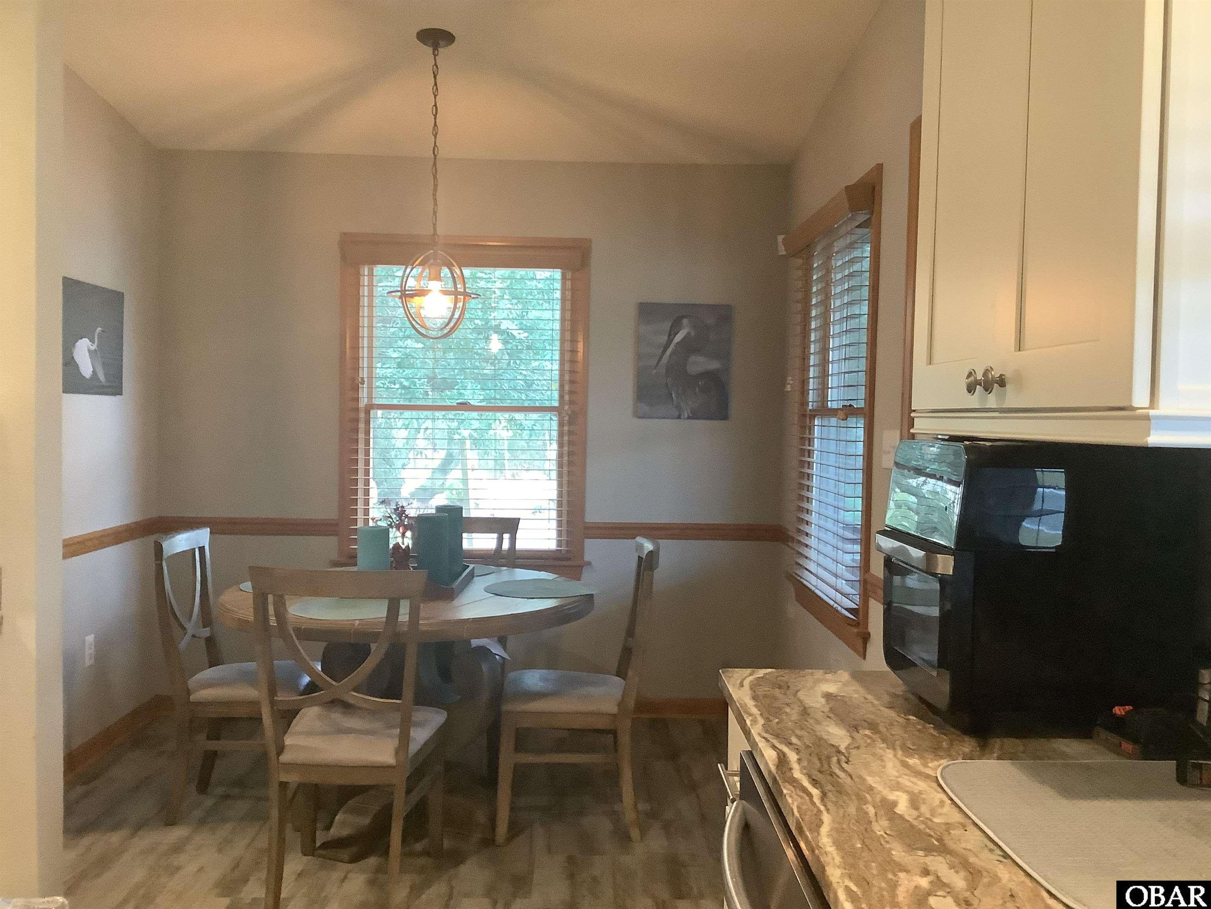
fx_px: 1084
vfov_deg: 45.4
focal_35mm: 31
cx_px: 606
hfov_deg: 58.4
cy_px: 454
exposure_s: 1/40
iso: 320
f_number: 2.4
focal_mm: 3.3
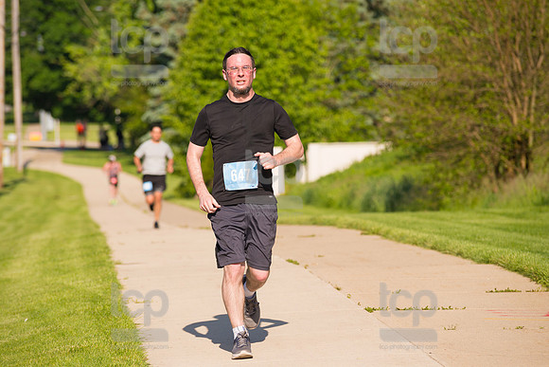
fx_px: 3051
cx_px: 274
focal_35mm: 200
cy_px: 184
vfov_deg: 6.9
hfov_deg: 10.3
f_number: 5.6
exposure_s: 1/2000
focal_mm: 200
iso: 400
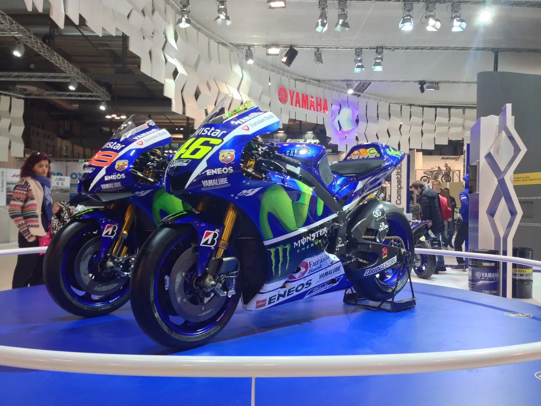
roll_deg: -1.7
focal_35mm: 33
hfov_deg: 55.4
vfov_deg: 42.9
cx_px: 270
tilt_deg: -2.0
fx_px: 516
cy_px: 203
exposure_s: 1/30
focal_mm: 4.12
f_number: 2.4
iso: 50
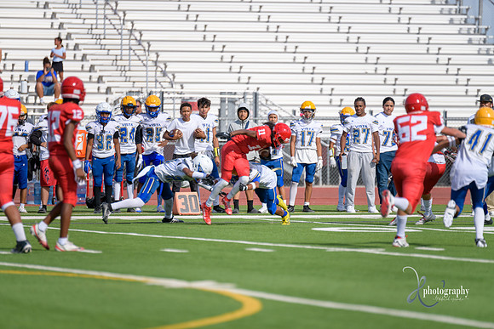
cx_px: 247
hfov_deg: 6.9
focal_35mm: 300
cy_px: 164
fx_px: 4117
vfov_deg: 4.6
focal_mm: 300
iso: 200
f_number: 2.8
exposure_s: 1/3200
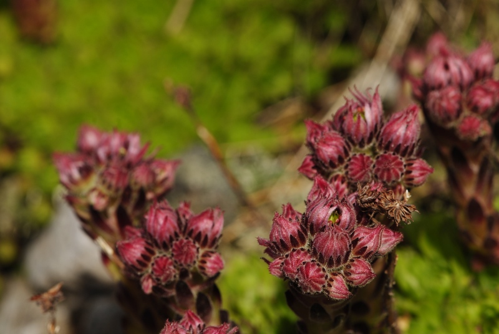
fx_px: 1770
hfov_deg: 16.0
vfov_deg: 10.8
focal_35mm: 128
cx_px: 250
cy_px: 167
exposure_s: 1/320
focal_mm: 85
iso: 100
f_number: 9
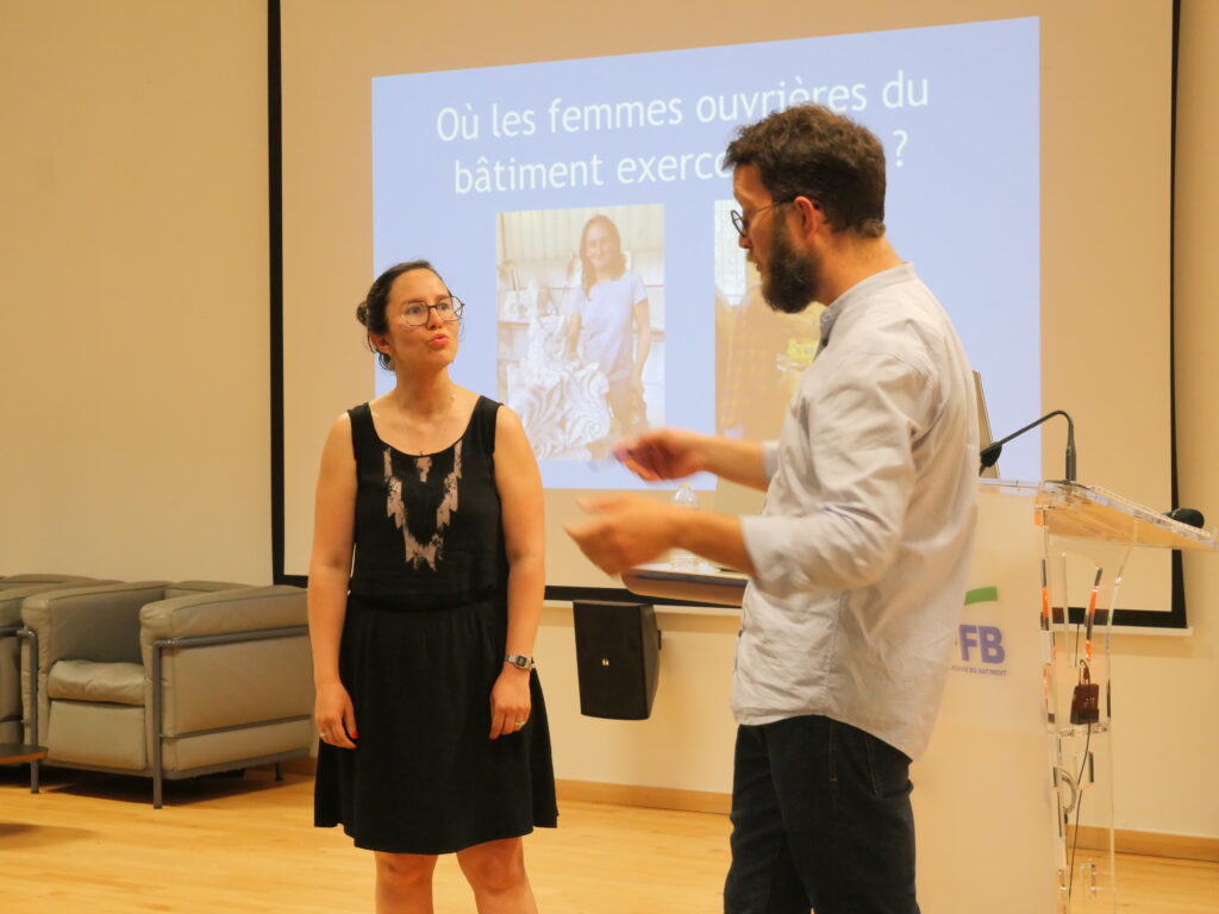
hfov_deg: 27.0
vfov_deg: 20.4
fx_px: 2535
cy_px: 457
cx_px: 610
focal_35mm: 72
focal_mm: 36
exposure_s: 1/80
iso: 3200
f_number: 5.3
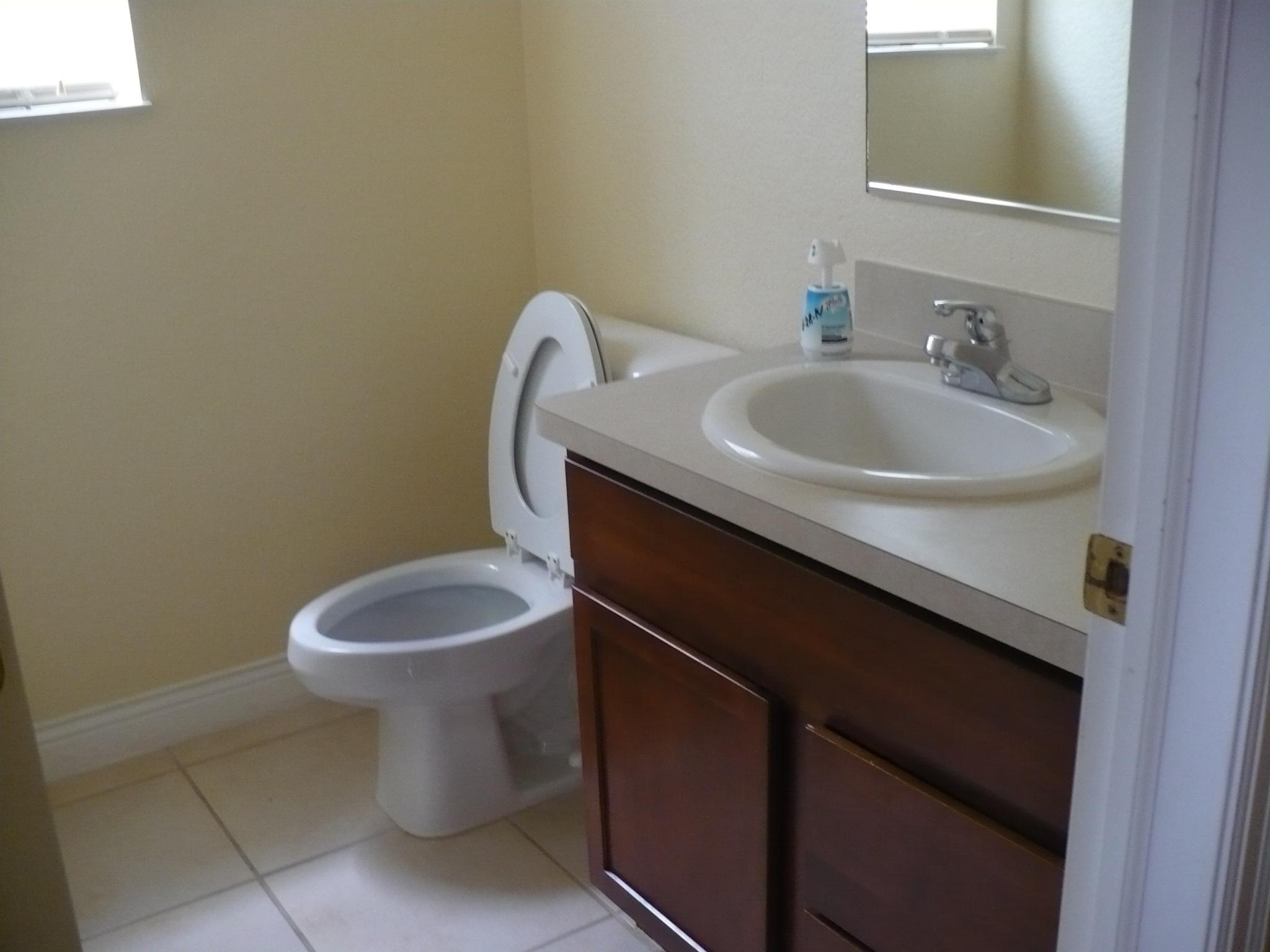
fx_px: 1357
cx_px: 635
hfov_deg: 50.1
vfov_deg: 38.7
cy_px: 476
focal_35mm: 37
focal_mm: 6.1
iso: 250
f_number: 2.8
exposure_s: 1/30
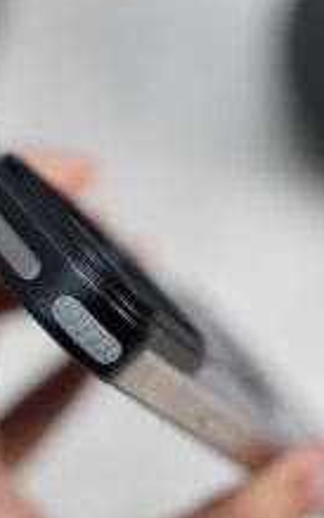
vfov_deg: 16.9
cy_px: 209
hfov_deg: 10.6
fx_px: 1737
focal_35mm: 123
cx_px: 80
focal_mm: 66
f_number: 4
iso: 1250
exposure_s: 1/80
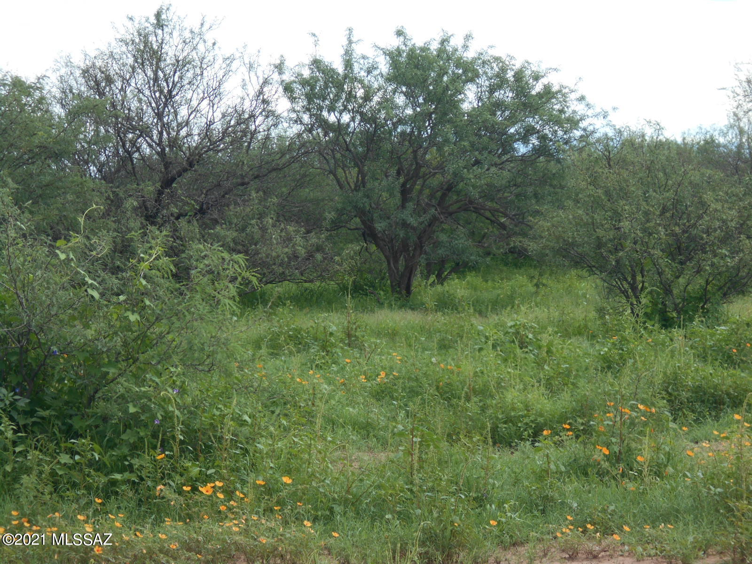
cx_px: 376
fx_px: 2824
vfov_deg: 11.4
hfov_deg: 15.2
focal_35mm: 130
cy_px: 282
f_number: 6.5
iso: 80
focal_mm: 23
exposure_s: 1/125
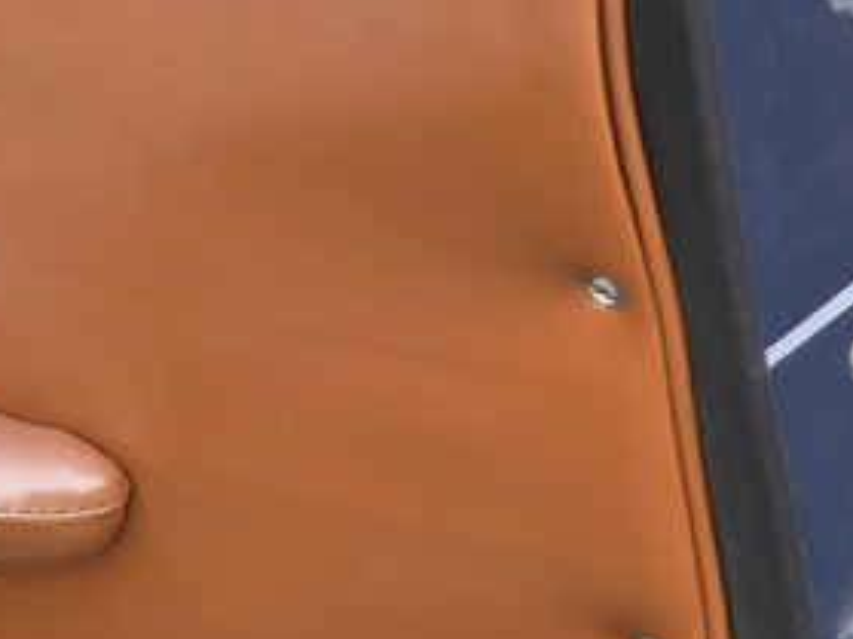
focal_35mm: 190
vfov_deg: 7.8
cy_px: 336
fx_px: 4680
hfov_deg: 10.2
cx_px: -287
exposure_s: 1/122
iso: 50
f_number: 2.4
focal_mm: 7.9
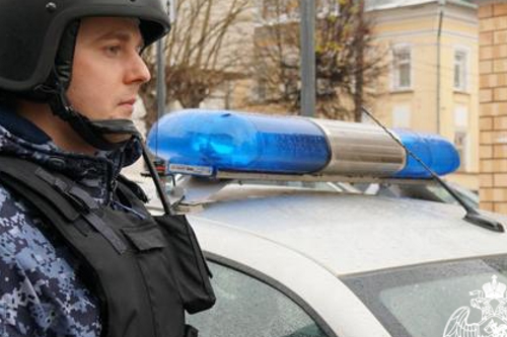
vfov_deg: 26.1
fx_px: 729
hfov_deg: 38.1
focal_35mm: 52
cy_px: 145
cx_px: 184
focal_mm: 23
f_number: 4
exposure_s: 1/160
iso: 160
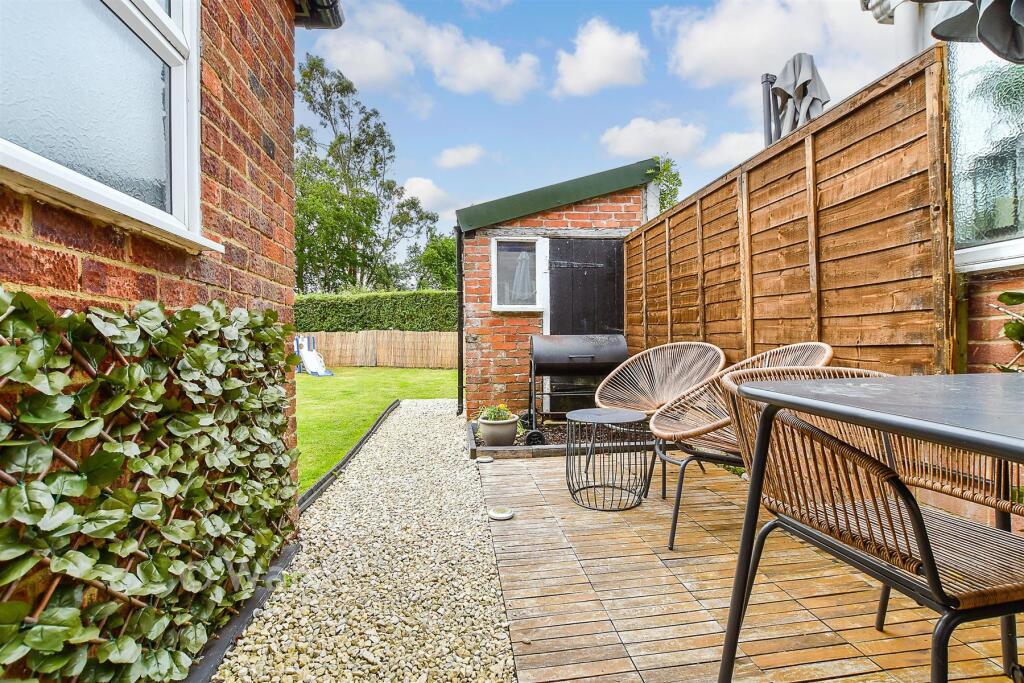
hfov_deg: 71.5
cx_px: 512
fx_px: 711
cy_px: 342
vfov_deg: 51.3
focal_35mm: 25
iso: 160
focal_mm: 17
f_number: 8
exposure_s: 1/200
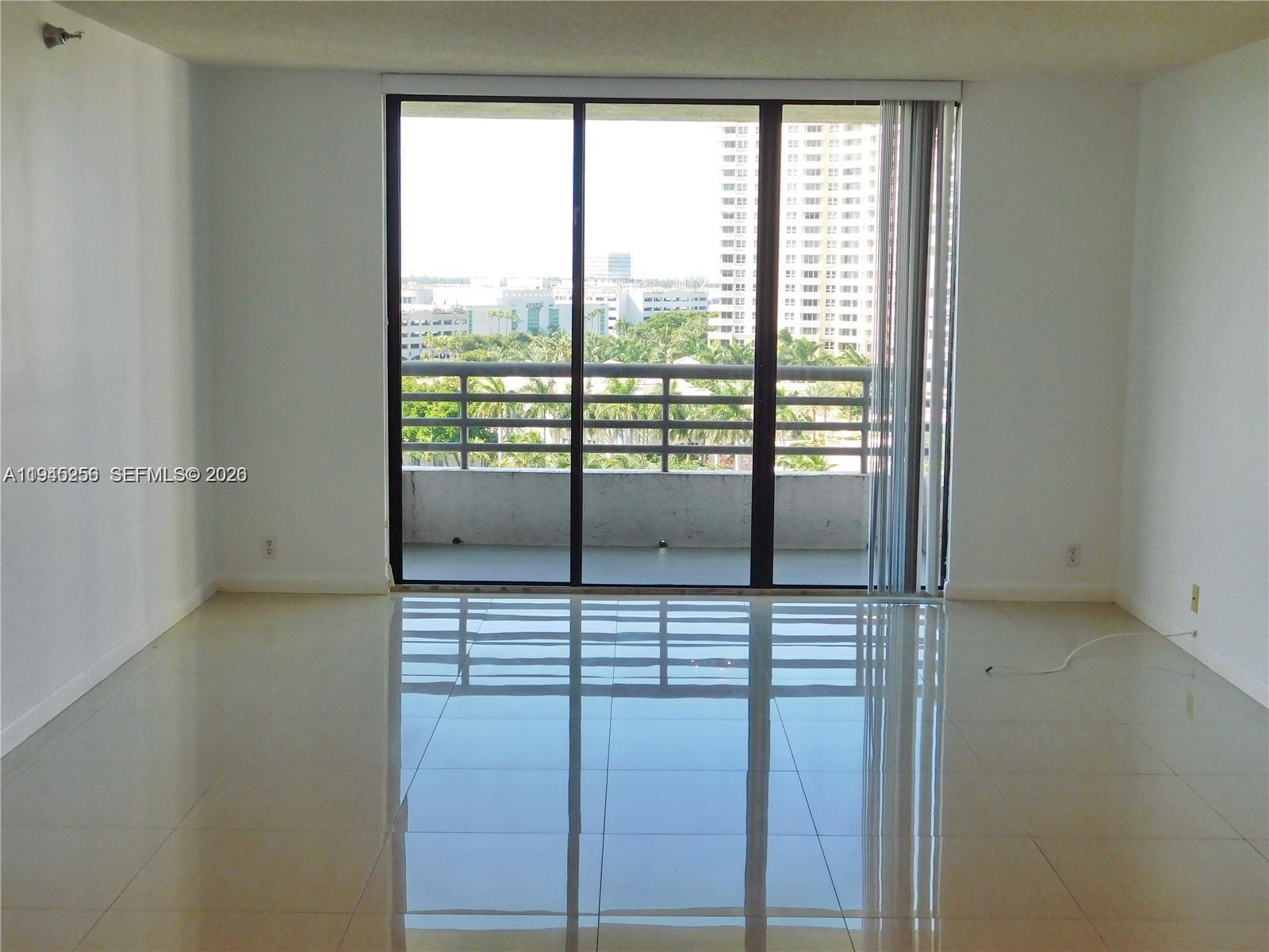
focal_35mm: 45
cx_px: 634
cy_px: 476
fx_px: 1650
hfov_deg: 42.1
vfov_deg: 32.2
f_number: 3.7
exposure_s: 1/160
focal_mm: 8
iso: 125
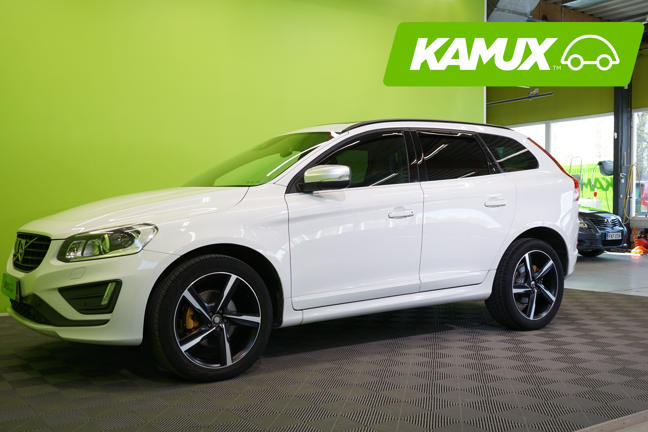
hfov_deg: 51.8
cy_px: 248
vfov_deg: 35.9
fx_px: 666
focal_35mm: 37
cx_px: 289
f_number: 5.6
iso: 400
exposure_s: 1/50
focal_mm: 32
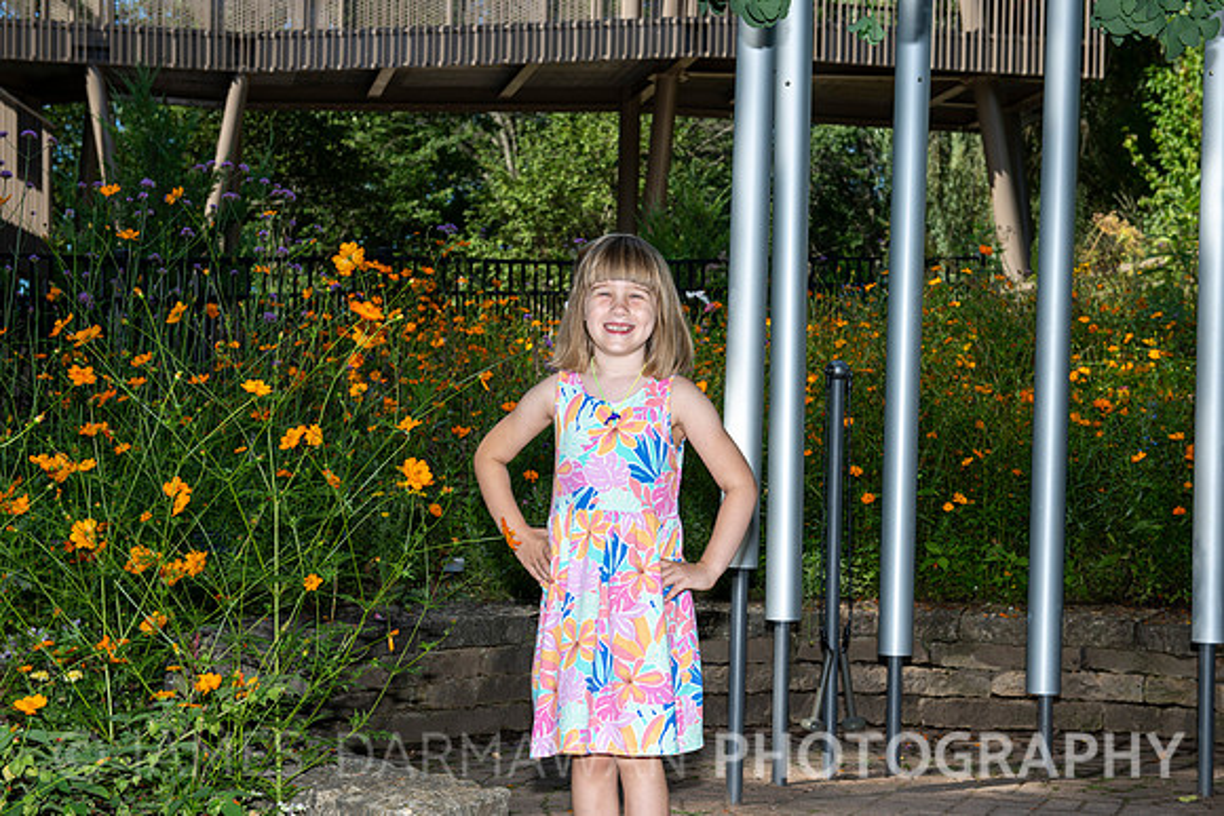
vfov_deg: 21.2
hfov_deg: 31.3
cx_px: 629
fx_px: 2183
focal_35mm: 64
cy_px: 471
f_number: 7.1
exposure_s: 1/250
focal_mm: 55
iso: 100
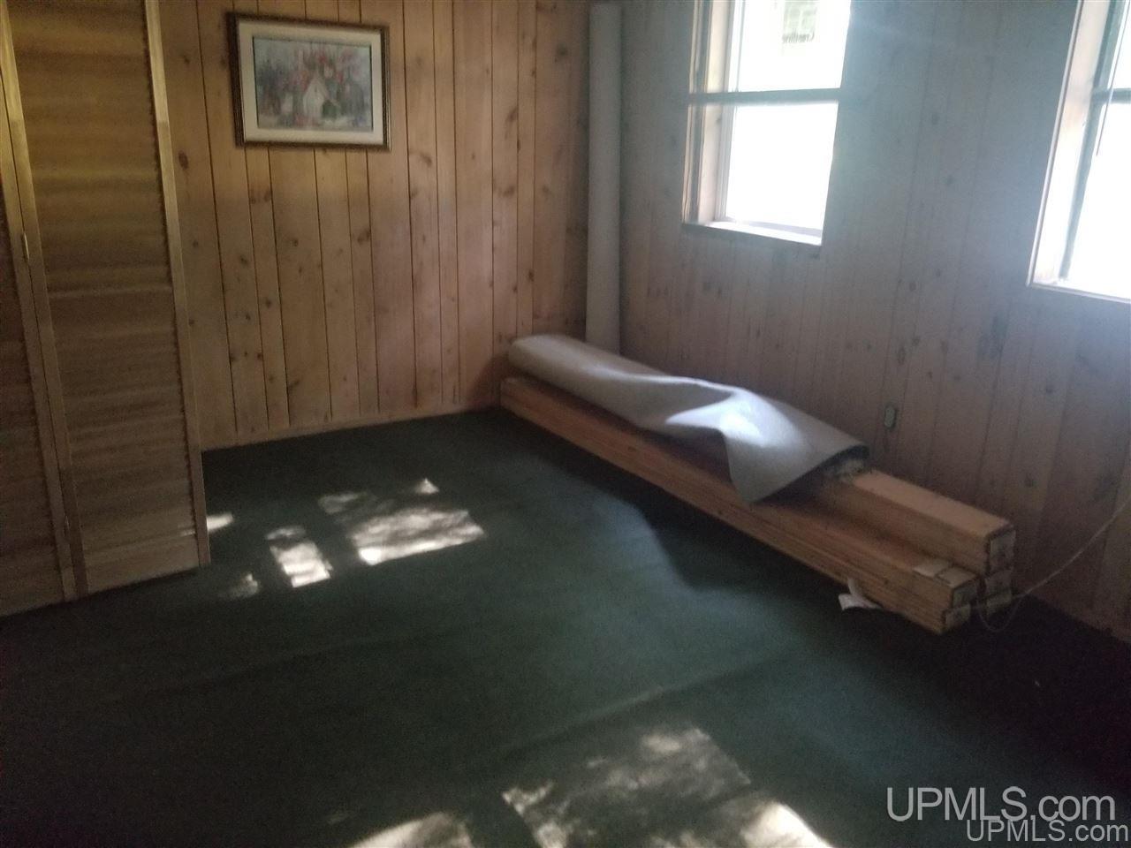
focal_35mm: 26
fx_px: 849
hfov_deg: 67.3
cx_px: 566
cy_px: 424
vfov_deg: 53.1
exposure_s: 1/10
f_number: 1.7
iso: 640
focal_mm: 4.25
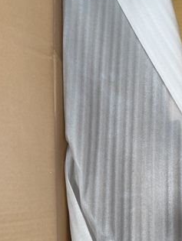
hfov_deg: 40.2
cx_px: 124
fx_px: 245
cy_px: 148
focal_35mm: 35
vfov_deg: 52.1
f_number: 1.65
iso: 640
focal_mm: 6.19
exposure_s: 1/50
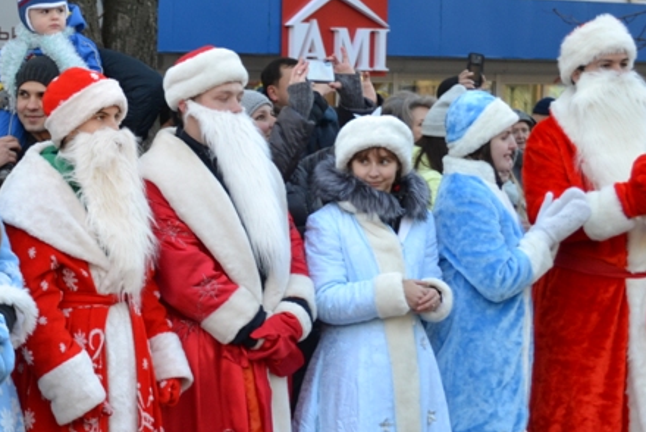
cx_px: 85
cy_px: 296
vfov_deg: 11.2
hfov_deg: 16.6
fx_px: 2194
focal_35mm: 122
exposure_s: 1/80
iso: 400
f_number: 5
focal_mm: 35
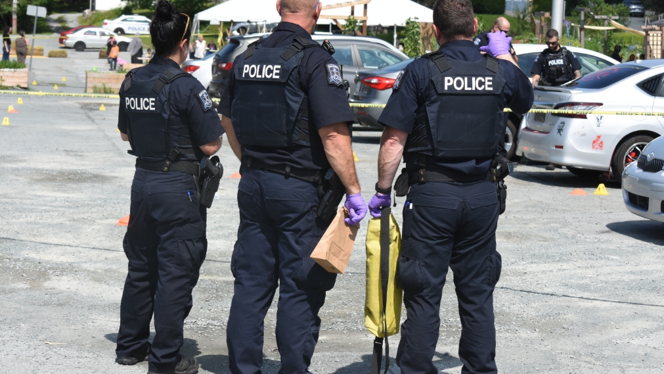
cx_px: 332
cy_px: 184
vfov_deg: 13.8
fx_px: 1541
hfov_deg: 24.3
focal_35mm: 88
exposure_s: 1/1250
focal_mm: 55
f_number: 8
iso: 500
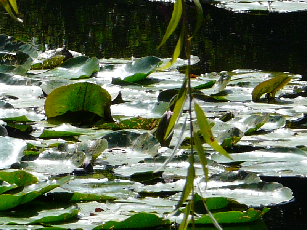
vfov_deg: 2.0
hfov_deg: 2.7
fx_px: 6440
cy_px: 152
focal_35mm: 726
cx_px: -272
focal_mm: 29.4
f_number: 5.6
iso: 100
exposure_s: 1/400
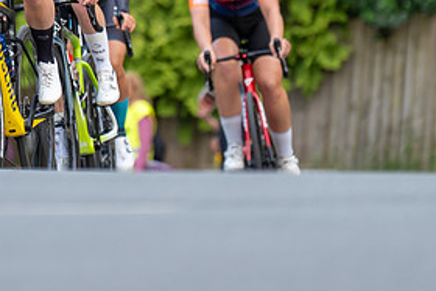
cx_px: -53
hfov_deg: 4.0
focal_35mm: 508
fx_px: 6155
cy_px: -134
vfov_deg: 2.7
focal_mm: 165
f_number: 2.8
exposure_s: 1/500
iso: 640
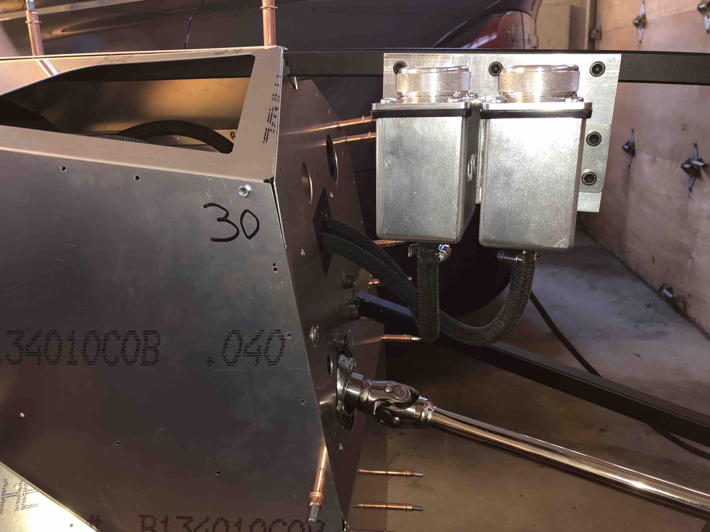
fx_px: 595
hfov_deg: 61.7
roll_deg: +4.1
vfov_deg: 48.2
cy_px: 274
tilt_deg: -18.6
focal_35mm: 29
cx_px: 350
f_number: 1.8
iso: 40
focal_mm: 4
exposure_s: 1/4
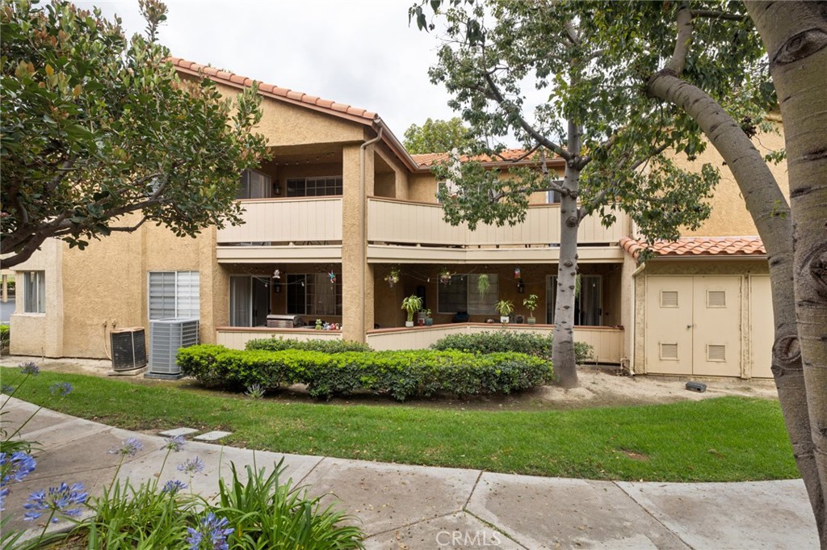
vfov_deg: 67.3
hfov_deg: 90.0
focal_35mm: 18
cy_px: 275
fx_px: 413
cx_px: 414
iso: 100
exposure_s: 1/60
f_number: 9
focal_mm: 18
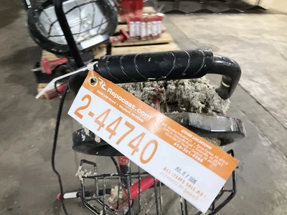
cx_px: 144
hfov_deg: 61.7
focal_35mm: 29
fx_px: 240
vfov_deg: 48.2
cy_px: 108
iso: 250
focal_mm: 3
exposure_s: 1/40
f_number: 1.8
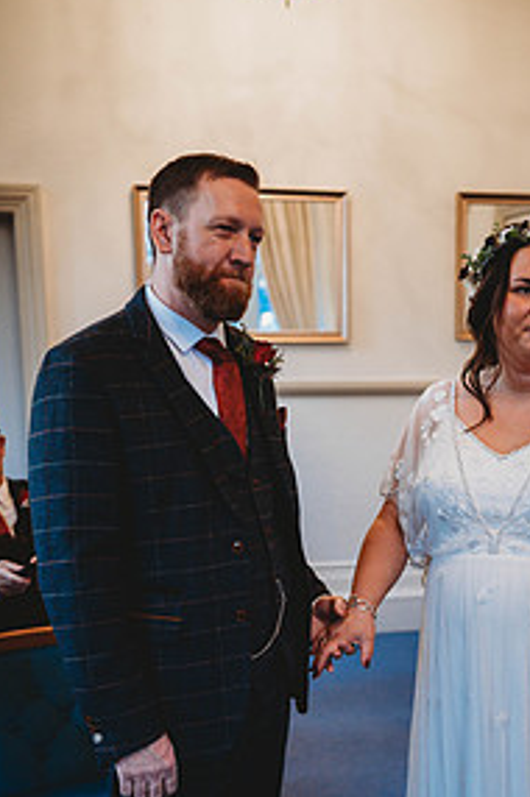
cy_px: 585
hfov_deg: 24.4
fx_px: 1217
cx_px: 381
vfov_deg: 35.6
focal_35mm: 55
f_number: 2.2
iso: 450
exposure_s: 1/250
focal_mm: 35
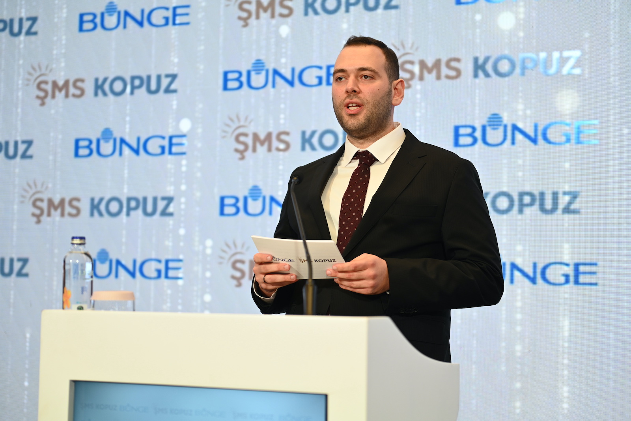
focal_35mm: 70
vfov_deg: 19.5
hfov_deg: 28.8
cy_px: 210
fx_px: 1227
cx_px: 316
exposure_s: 1/160
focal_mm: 70
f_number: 2.8
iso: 400
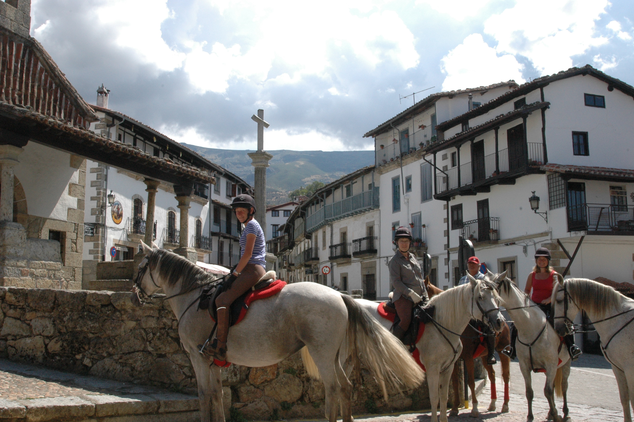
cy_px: 211
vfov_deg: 36.8
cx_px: 317
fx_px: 633
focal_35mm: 36
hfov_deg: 53.2
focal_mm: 24
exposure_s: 1/100
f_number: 22
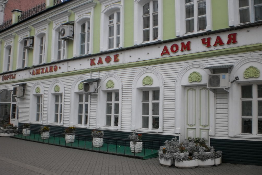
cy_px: 86
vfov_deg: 35.1
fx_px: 277
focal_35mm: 38
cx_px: 130
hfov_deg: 50.7
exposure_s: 1/160
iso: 100
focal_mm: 6.3
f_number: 3.1
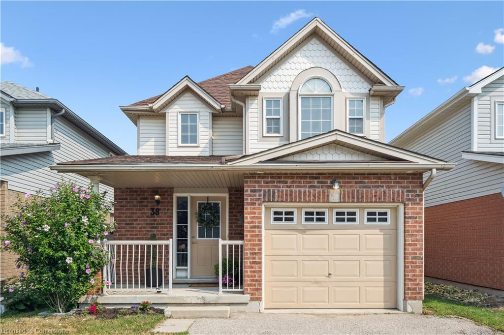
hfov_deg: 74.9
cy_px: 168
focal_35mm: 24
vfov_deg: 54.0
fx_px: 329
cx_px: 252
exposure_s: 1/100
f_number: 16
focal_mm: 23.5
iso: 100
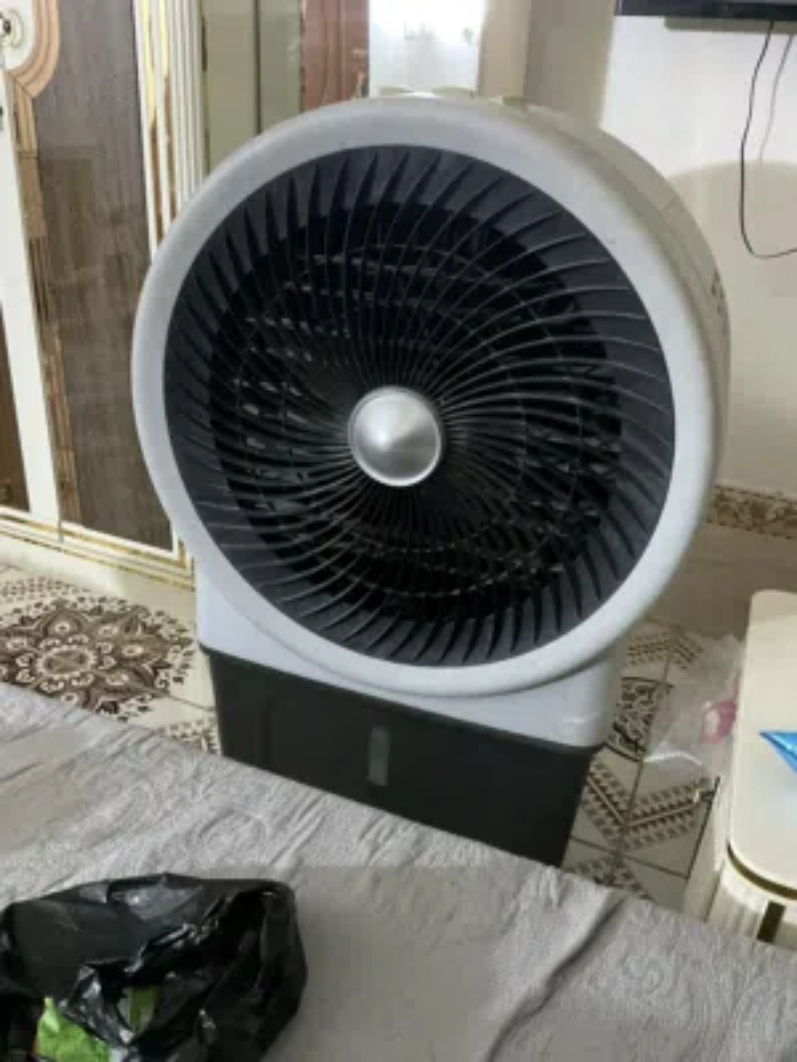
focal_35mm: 29
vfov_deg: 61.7
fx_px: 890
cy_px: 531
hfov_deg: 48.2
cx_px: 398
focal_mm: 3
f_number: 1.8
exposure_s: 1/26
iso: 640
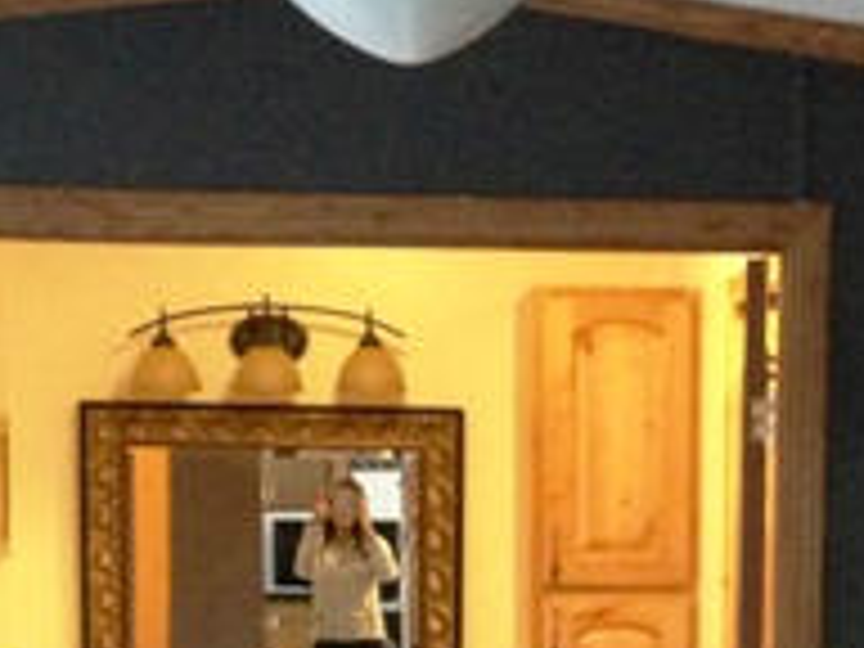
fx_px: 2746
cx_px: 567
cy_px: 824
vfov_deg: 13.0
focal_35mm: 110
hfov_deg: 17.8
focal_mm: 4.13
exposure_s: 1/15
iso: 640
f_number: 2.4
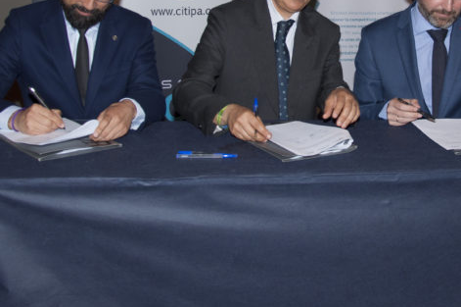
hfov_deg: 40.9
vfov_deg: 27.9
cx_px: 339
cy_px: 51
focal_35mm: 47
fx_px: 601
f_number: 4
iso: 200
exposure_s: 1/60
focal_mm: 18
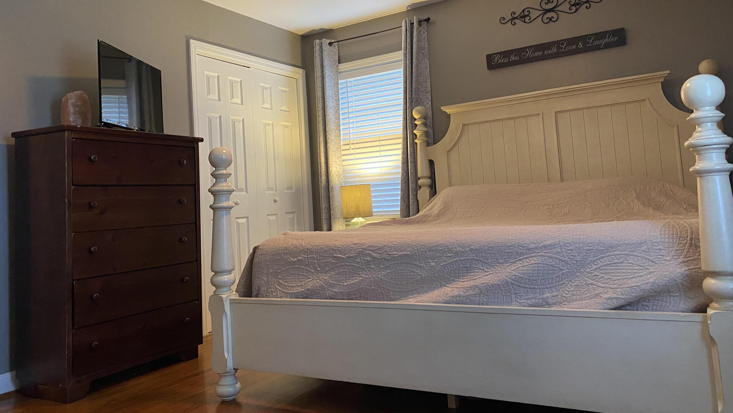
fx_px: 564
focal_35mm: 29
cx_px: 367
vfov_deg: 40.0
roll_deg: +3.4
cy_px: 168
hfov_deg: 66.1
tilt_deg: +3.4
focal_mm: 4.25
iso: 400
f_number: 1.8
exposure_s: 1/40
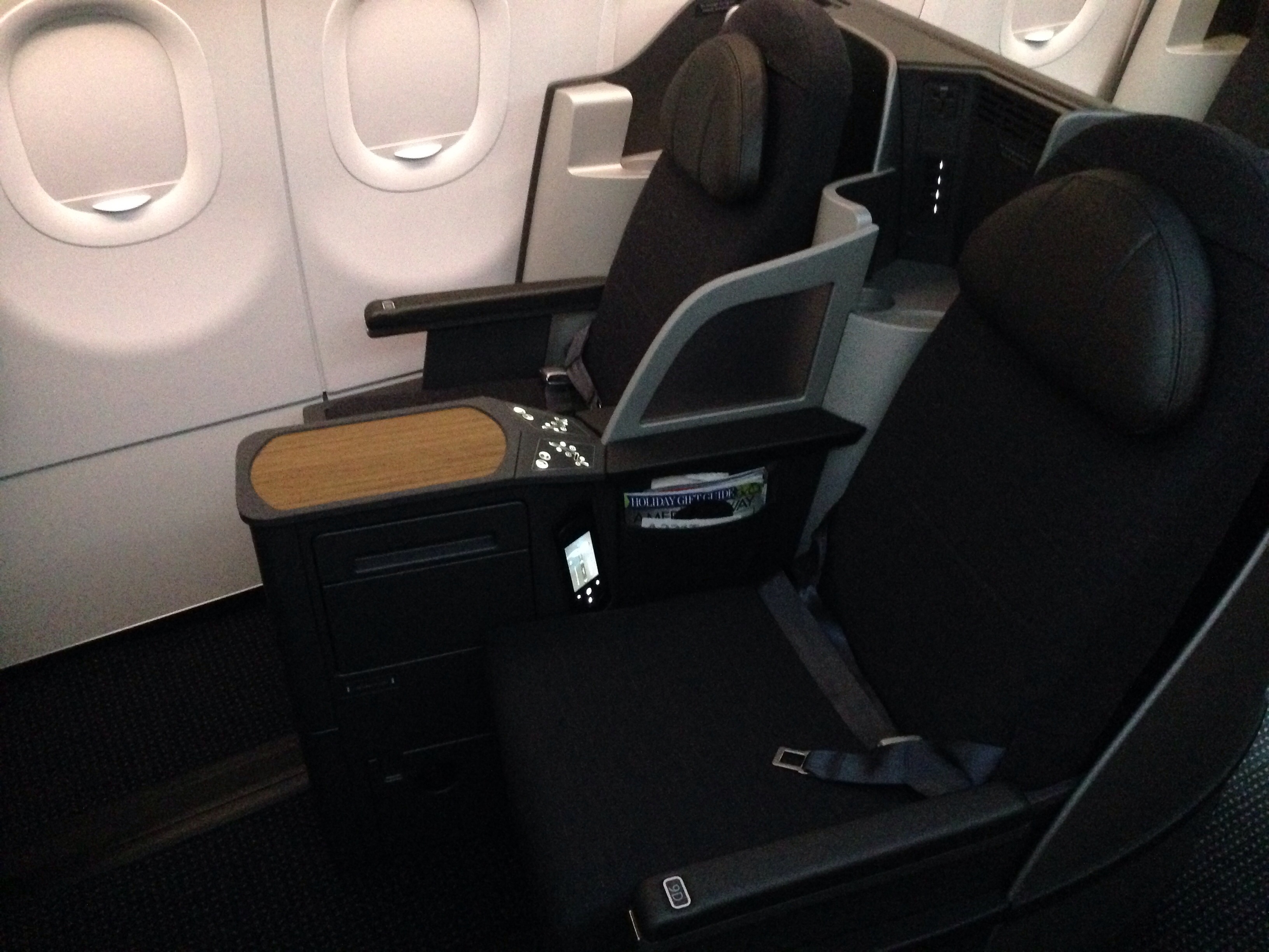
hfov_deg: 55.4
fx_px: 1210
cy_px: 476
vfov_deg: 42.9
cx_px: 634
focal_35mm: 33
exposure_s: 1/15
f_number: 2.4
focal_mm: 4.12
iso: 800
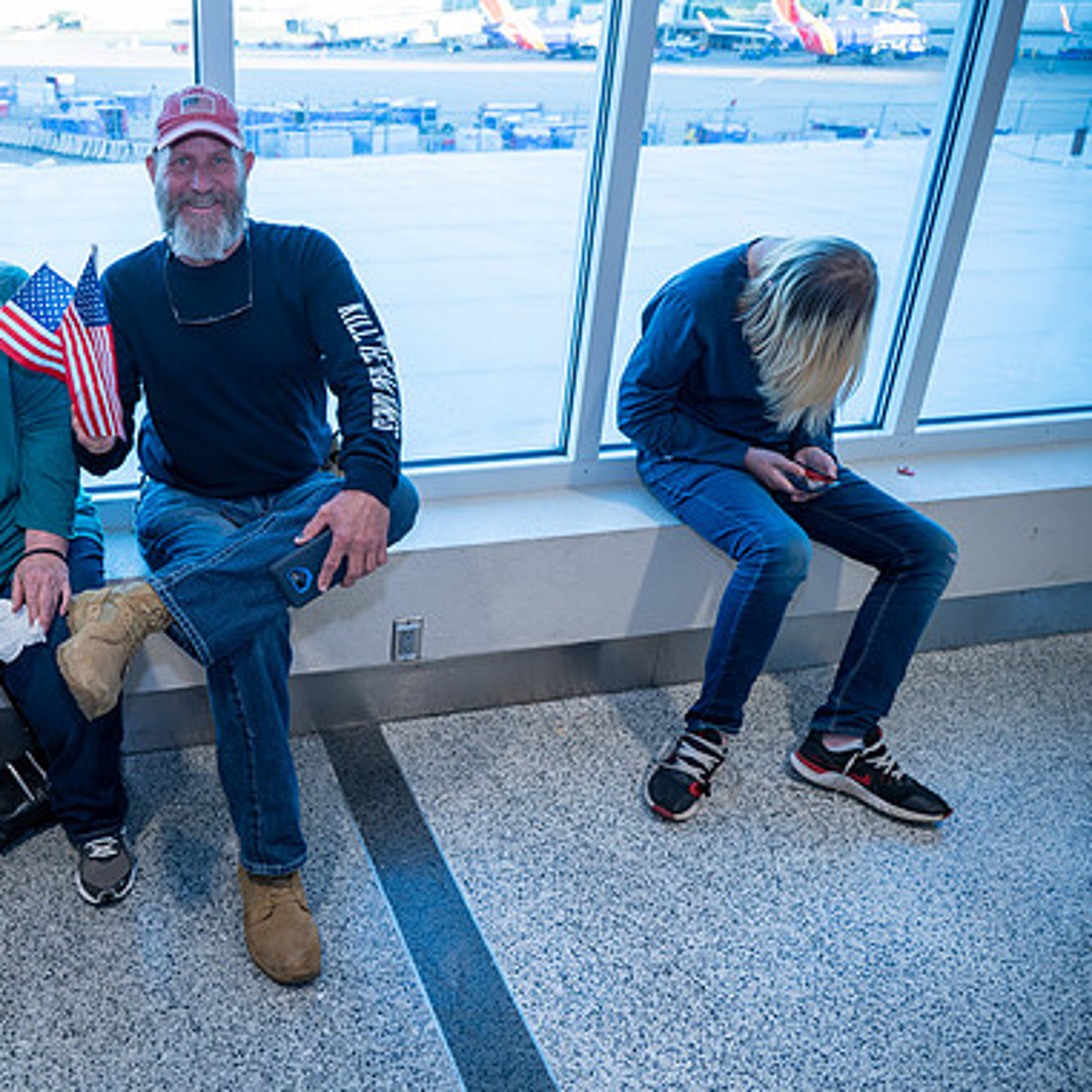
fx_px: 1106
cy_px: 545
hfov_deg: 50.2
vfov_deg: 52.5
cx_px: 264
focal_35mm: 31
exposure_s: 1/40
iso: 220
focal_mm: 24
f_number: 4
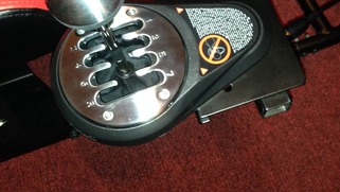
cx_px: 155
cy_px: 38
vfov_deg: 21.2
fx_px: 505
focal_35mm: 56
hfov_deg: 37.2
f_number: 2.4
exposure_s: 1/16
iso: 250
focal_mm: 4.12
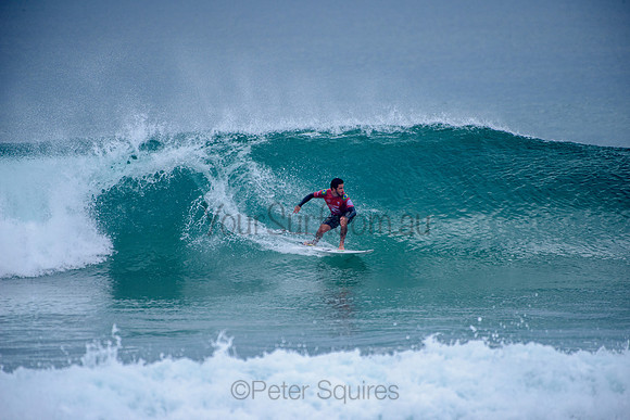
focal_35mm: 500
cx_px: 315
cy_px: 210
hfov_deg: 4.1
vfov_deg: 2.8
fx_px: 8752
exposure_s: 1/2000
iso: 280
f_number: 5.6
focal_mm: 500
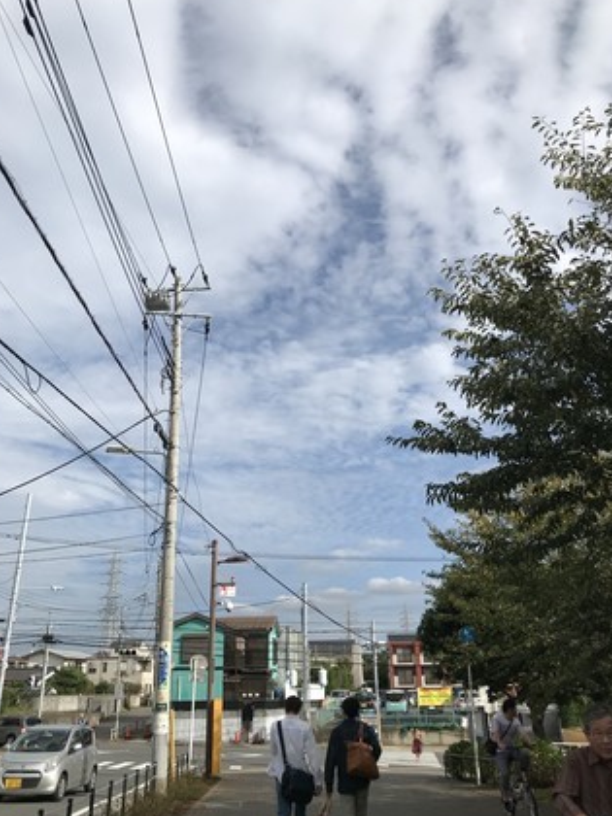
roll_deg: +0.2
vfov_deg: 60.0
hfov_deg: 46.8
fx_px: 707
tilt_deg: +22.4
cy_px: 410
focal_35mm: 30
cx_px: 299
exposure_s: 1/4367
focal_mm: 3.99
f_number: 1.8
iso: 20
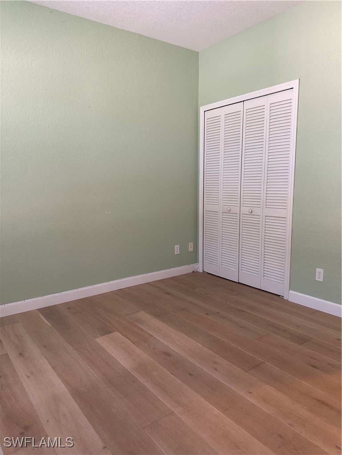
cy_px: 228
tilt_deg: -8.1
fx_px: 316
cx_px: 171
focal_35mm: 24
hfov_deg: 56.8
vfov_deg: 71.6
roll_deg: +0.2
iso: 200
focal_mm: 6.86
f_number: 1.78
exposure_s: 1/60
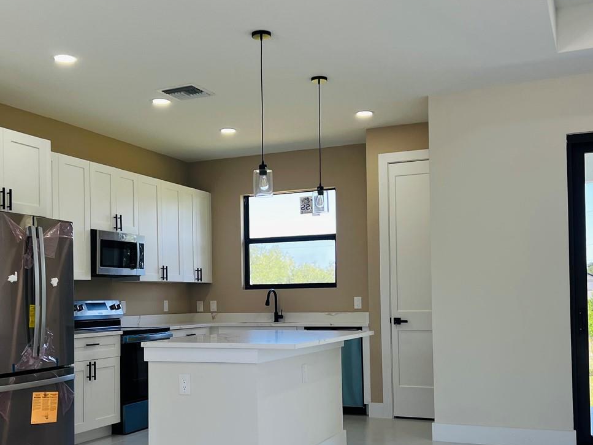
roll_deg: +0.7
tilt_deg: +0.6
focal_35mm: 43
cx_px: 265
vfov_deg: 33.4
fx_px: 737
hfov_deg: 43.8
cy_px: 280
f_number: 1.5
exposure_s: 1/164
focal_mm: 5.7
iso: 40
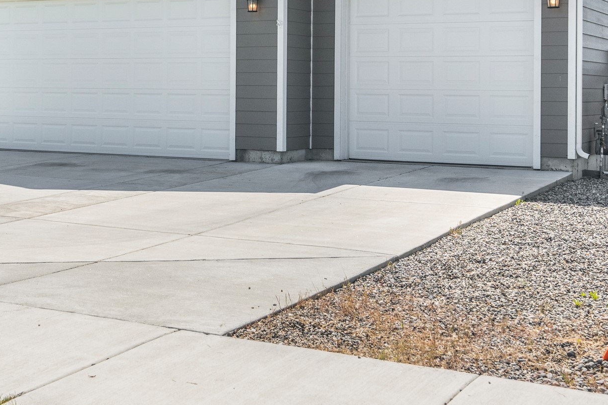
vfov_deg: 21.5
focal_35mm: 62
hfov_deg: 32.2
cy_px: 60
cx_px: 218
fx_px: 1047
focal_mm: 35
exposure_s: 1/2000
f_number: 7.1
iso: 500
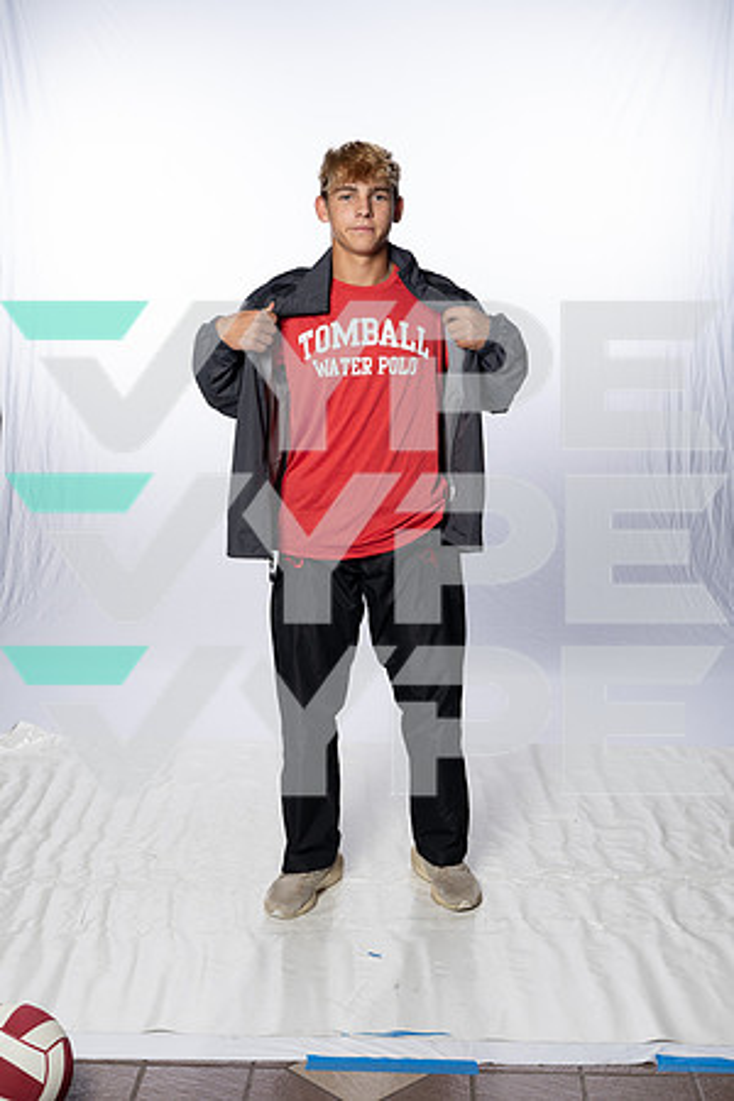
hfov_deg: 28.6
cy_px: 550
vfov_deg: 41.9
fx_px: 1437
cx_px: 367
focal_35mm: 47
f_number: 8
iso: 640
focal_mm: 47
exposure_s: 1/250
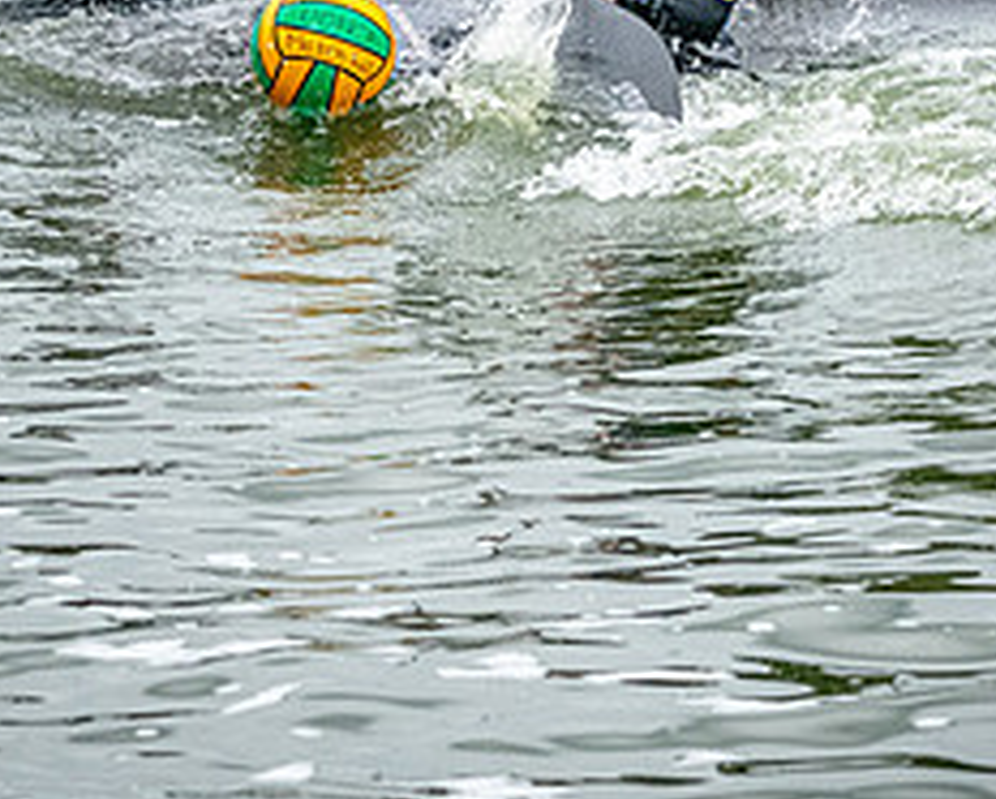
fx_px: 13276
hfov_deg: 4.3
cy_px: 64
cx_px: 481
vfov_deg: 3.4
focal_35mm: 450
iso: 3200
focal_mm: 165
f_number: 8
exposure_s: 1/2500
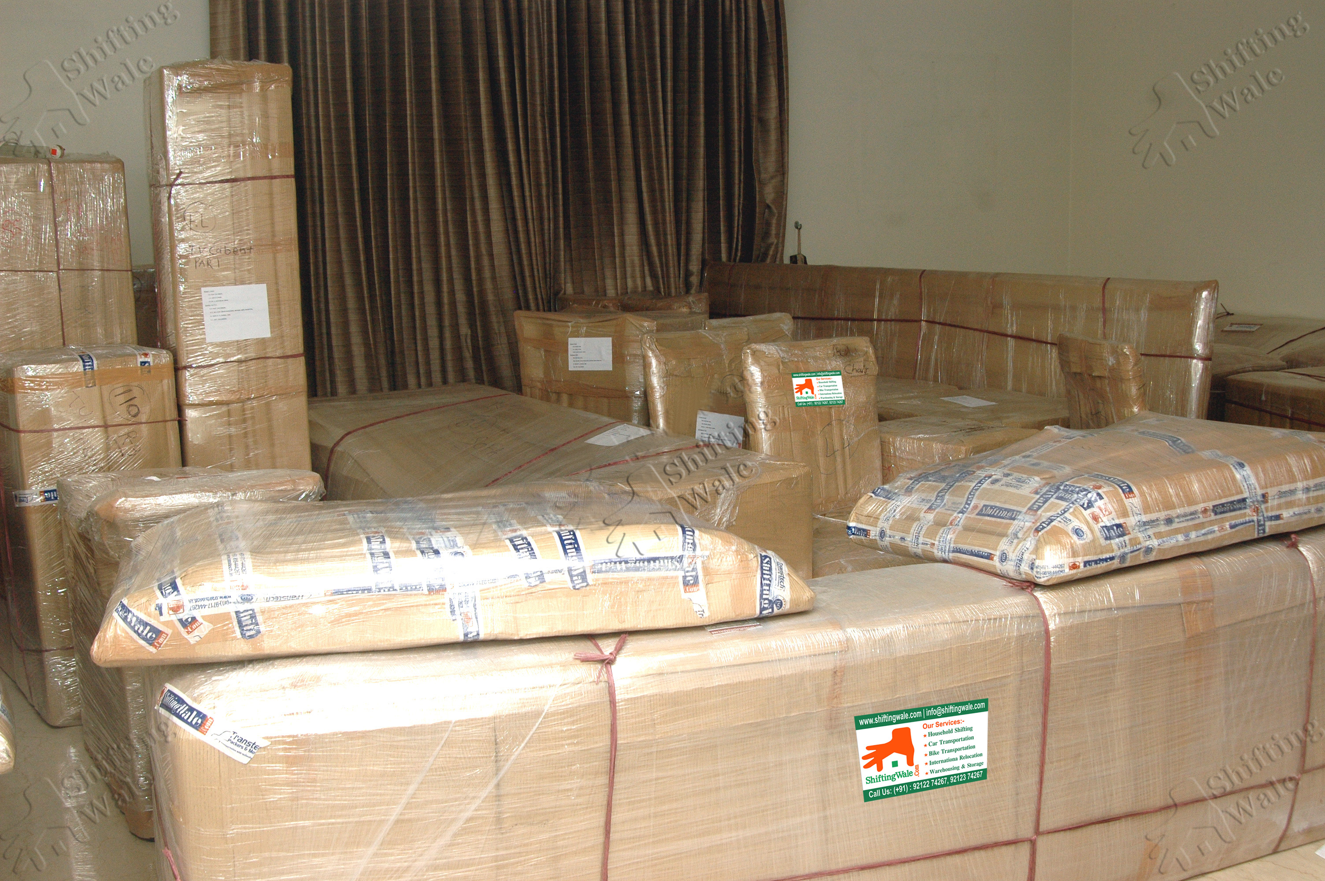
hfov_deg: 53.2
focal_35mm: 36
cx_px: 662
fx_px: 1324
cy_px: 440
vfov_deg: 36.8
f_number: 6.3
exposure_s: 1/500
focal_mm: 24
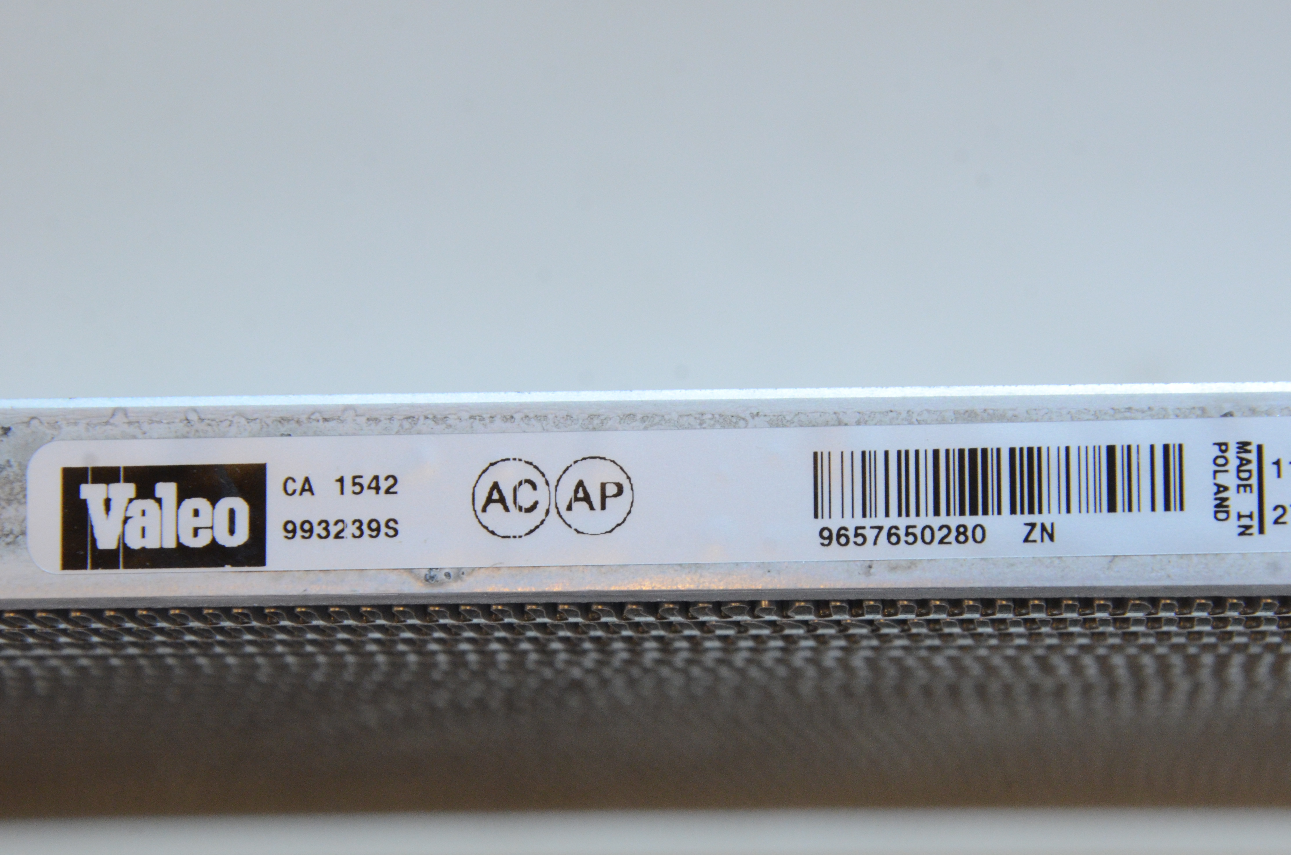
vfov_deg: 7.1
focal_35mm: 192
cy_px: 489
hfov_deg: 10.8
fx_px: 6857
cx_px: 778
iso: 1250
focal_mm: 105
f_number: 16
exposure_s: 1/40
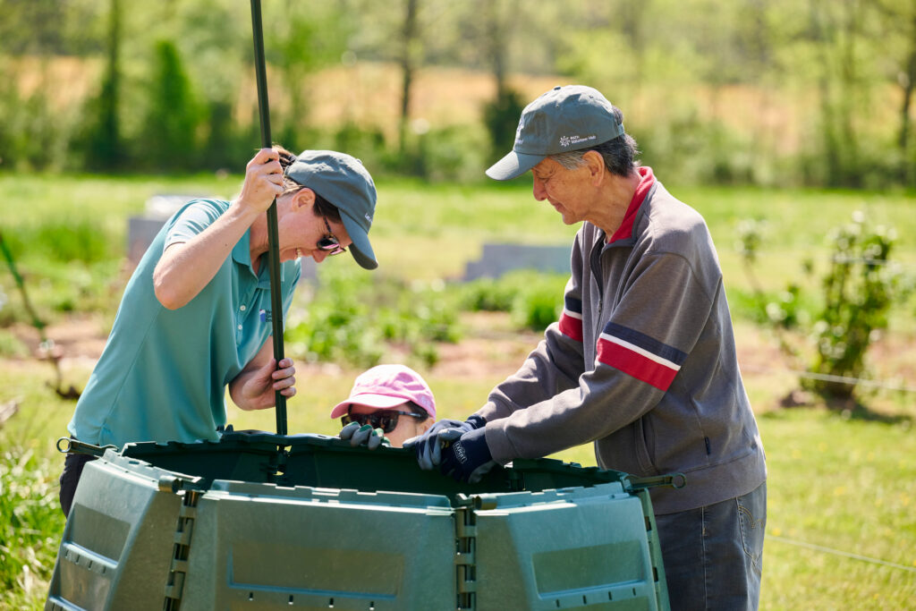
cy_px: 306
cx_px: 458
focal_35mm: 125
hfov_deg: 16.4
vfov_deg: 11.0
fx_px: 3181
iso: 640
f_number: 4
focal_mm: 125
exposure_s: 1/2000
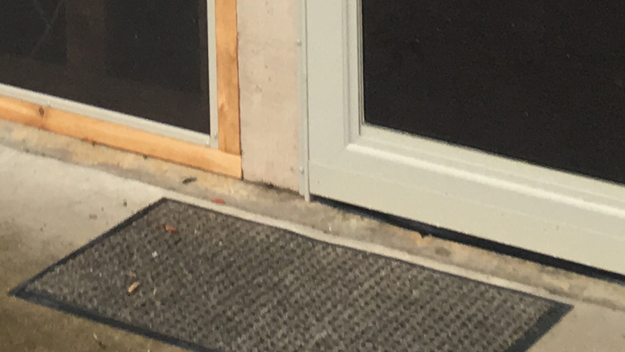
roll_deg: +2.1
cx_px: -1
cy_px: -498
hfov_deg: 15.5
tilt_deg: -6.2
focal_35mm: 136
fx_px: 2254
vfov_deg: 8.2
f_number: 2.2
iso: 40
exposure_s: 1/120
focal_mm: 4.15
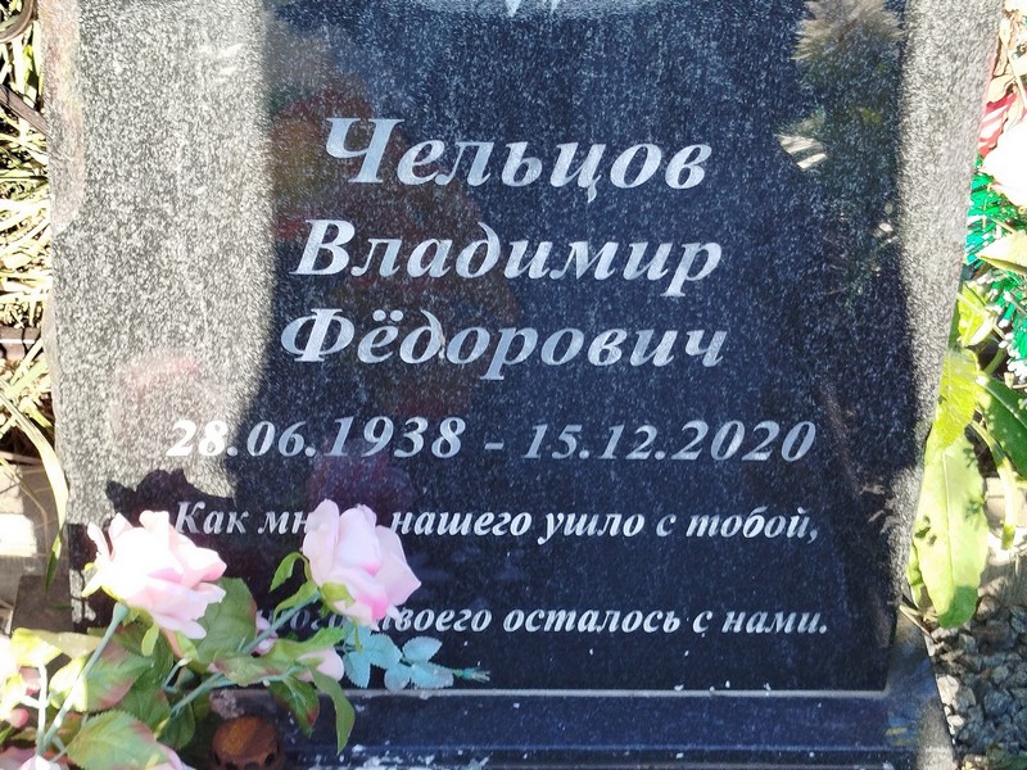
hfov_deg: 61.7
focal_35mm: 29
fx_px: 860
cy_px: 385
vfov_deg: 48.2
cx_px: 514
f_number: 1.7
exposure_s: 1/100
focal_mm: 5.31
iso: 64
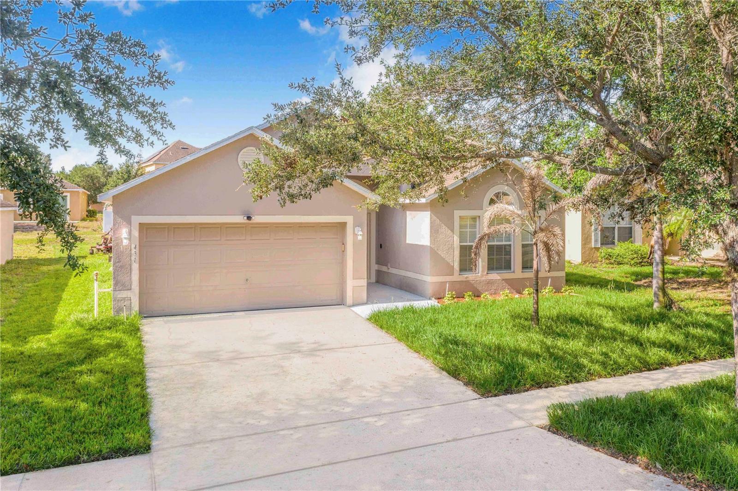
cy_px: 246
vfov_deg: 46.4
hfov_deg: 65.5
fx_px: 574
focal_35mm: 28
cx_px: 369
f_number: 5.6
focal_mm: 10.26
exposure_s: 1/240
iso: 100
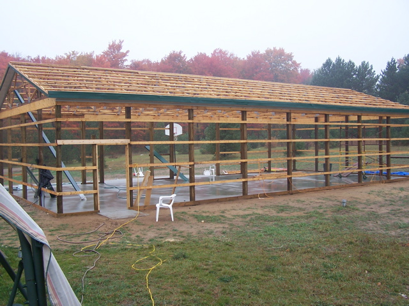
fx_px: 449
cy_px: 153
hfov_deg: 49.0
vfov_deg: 37.7
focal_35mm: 38
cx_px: 204
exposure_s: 1/125
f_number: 2.8
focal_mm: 6.3
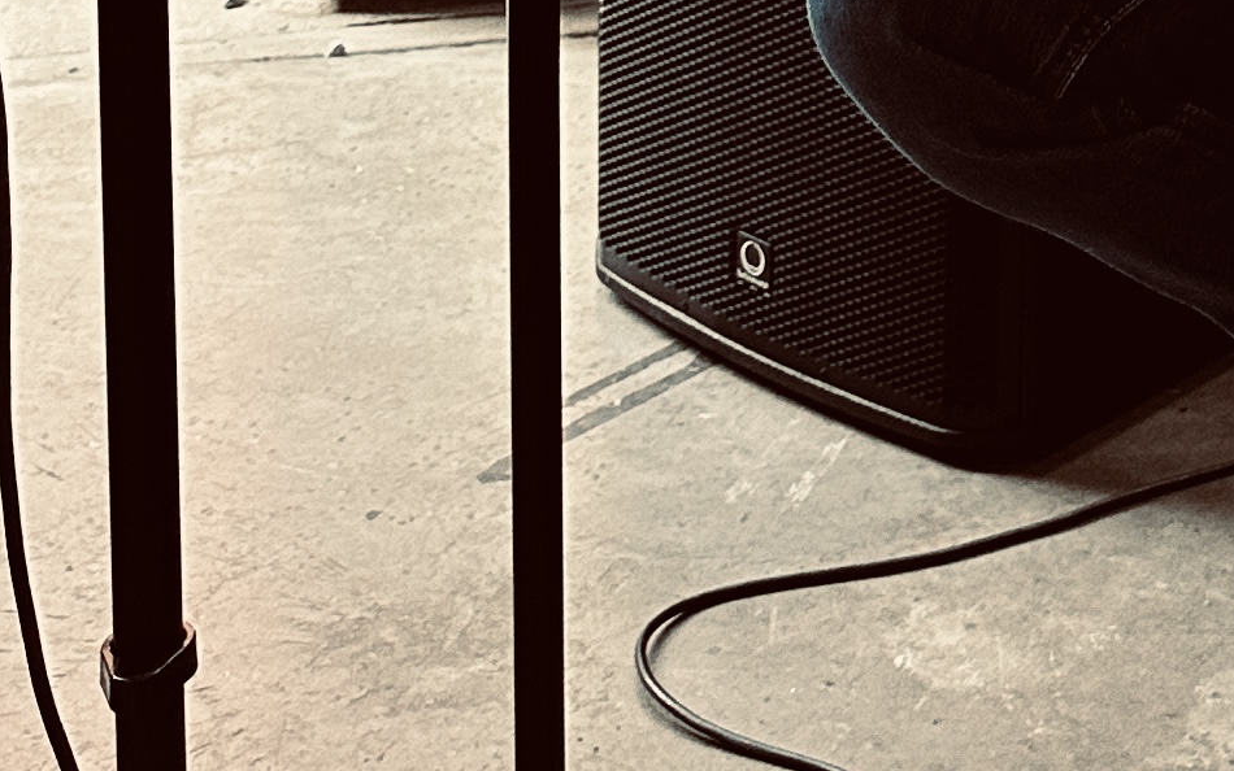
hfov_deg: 17.5
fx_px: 3633
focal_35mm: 108
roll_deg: -1.6
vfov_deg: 10.6
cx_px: 1796
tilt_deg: -8.7
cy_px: -984
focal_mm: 6.86
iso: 160
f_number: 1.78
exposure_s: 1/50
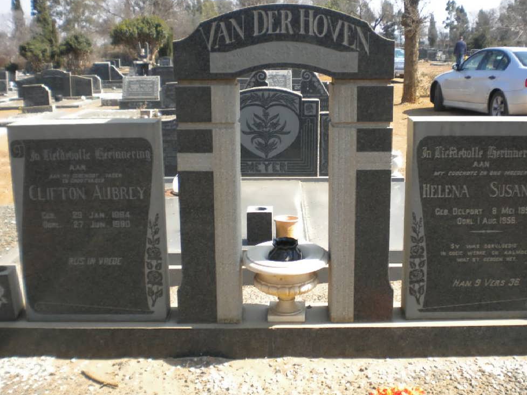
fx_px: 655
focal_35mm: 43
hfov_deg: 43.8
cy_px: 209
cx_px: 289
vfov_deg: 33.6
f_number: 4.6
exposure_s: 1/246
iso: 80
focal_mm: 6.3
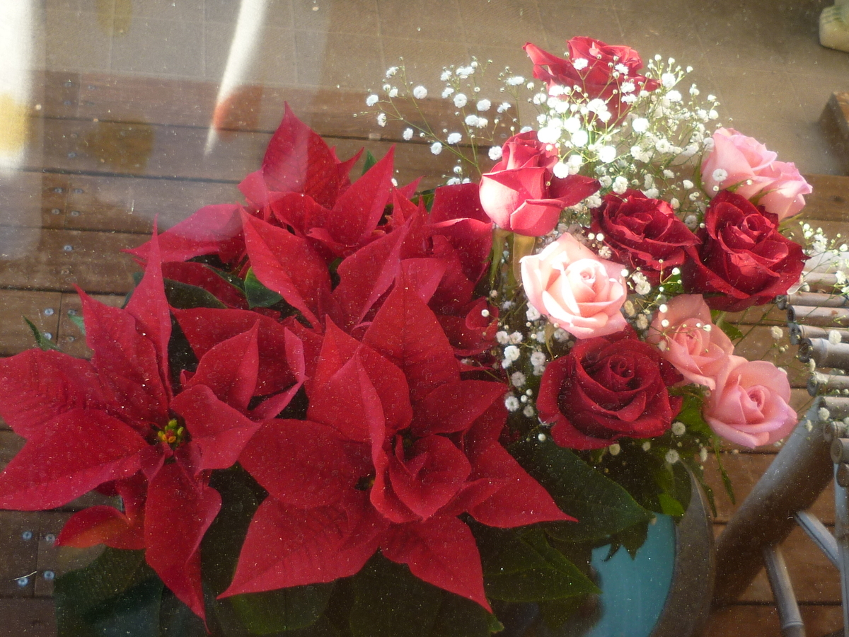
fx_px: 1447
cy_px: 318
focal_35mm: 59
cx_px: 424
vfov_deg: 24.8
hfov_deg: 32.7
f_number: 3
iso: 80
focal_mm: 6.9
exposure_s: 1/50
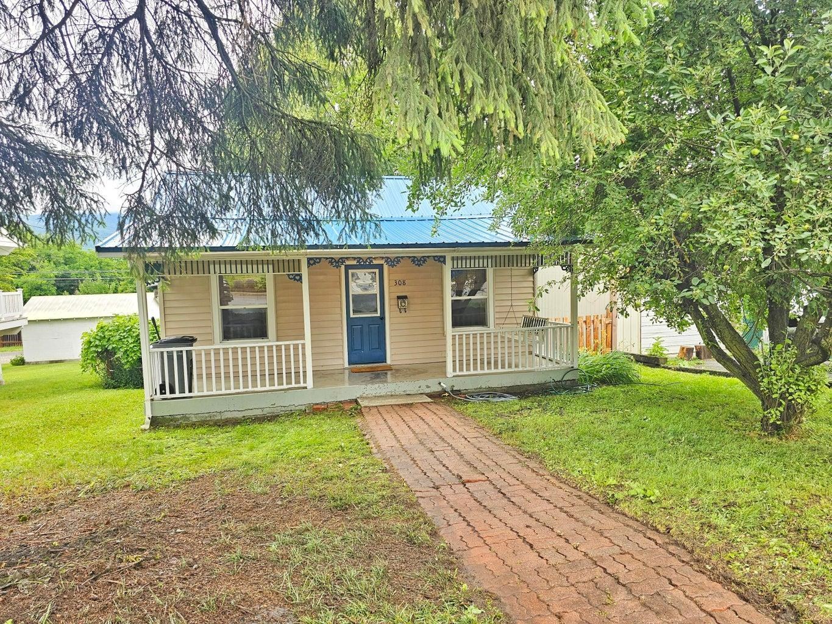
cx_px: 416
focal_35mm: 23
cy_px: 312
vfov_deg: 58.9
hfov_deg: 73.9
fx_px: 553
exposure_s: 1/180
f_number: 1.7
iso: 25
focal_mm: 6.3
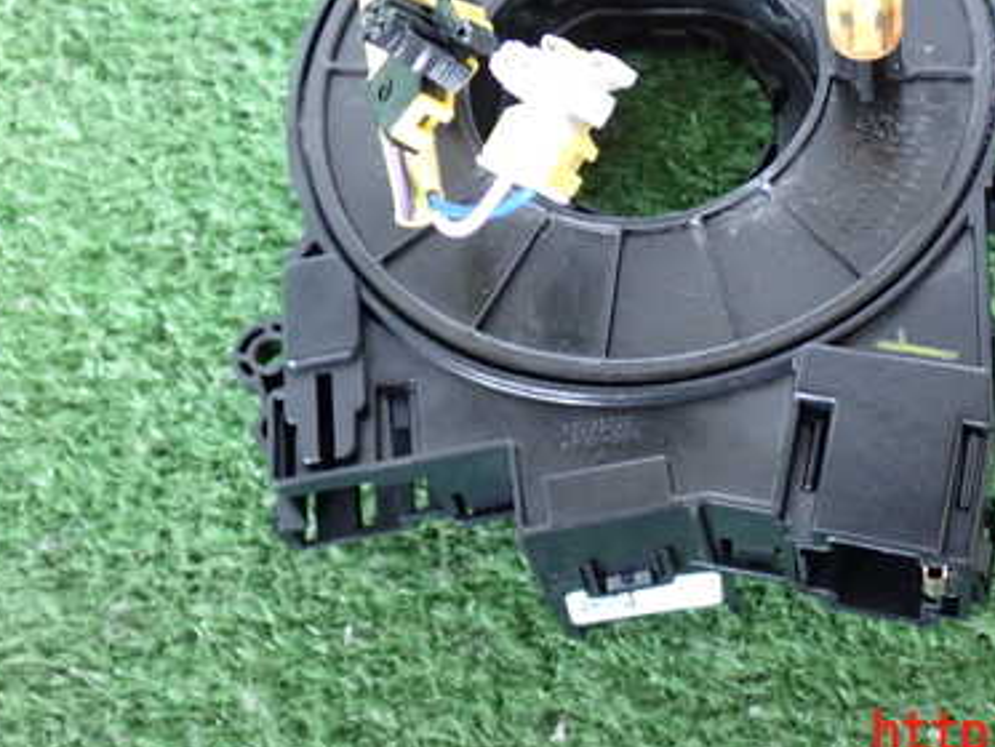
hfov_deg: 29.2
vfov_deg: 22.0
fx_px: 1898
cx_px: 675
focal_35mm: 66
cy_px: 168
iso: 800
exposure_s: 1/20
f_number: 2.8
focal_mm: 7.31
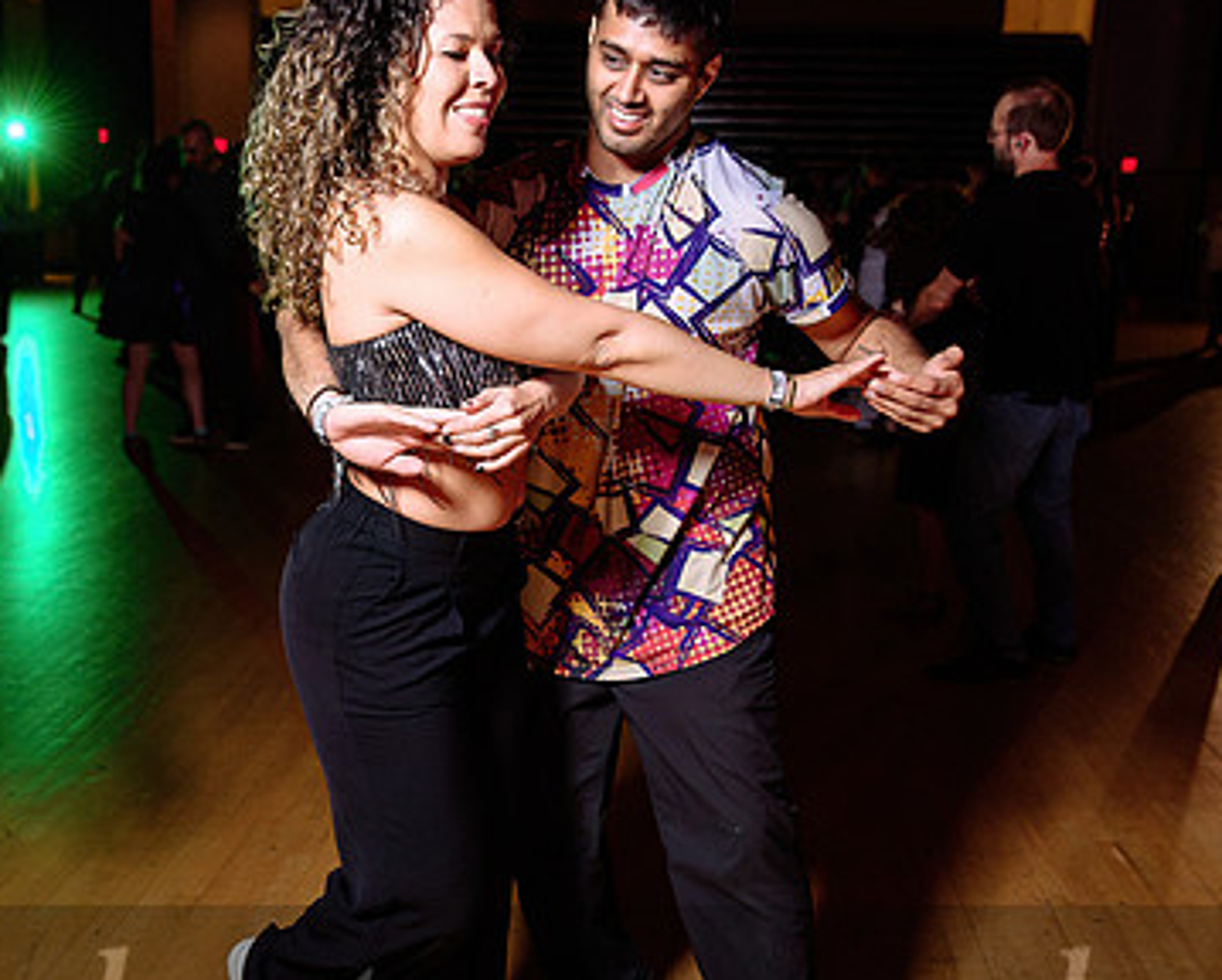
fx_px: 1484
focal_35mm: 41
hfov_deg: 44.7
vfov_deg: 36.5
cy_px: 496
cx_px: 555
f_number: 2.8
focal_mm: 24
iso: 800
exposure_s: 1/60
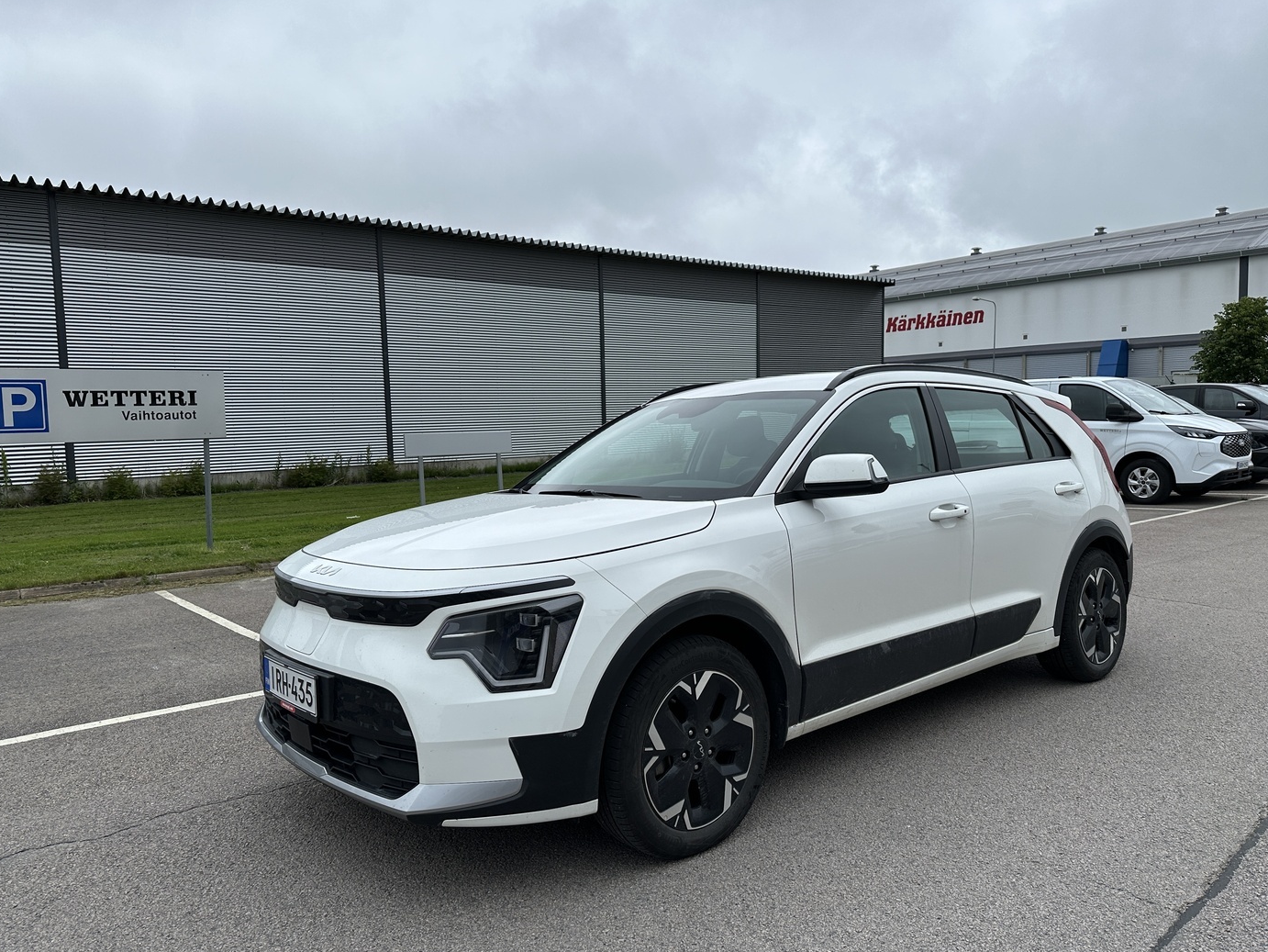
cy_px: 487
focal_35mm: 25
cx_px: 636
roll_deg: +1.8
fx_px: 916
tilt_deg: -4.3
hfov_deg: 69.4
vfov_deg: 54.9
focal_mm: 6.86
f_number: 1.78
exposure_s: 1/3472
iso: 80
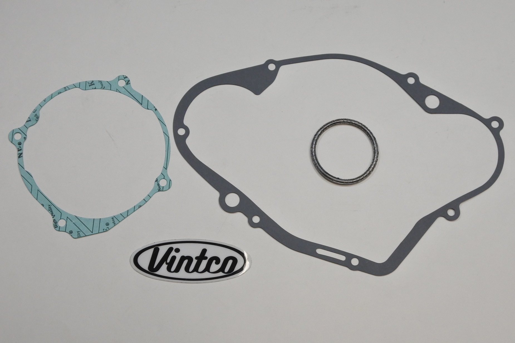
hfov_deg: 35.6
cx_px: 258
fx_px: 801
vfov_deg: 24.2
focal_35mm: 56
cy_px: 172
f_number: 4.8
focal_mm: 21
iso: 560
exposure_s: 1/125
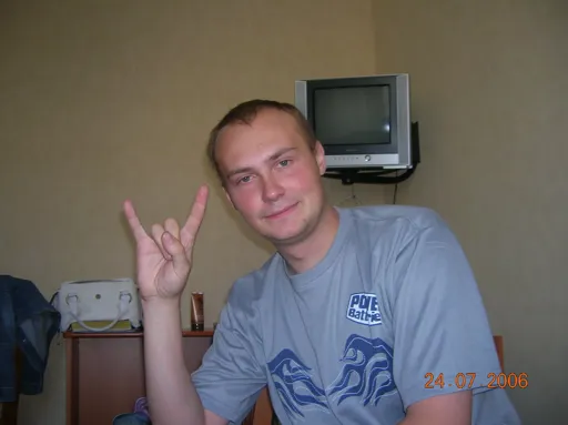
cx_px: 284
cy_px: 212
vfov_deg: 41.7
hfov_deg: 54.0
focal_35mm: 34
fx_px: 557
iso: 50
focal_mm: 5.7
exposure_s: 1/60.1
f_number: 2.9
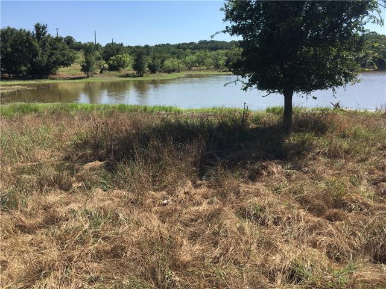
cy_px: 144
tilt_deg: -14.8
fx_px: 323
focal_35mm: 29
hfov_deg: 61.7
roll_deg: +1.7
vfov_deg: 48.2
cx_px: 193
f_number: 2.2
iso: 25
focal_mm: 4.15
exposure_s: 1/1183
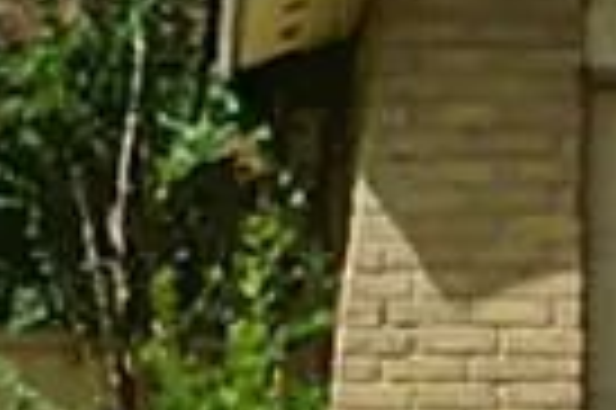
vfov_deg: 4.6
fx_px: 5127
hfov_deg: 6.9
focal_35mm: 300
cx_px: 346
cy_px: 426
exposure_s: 1/60
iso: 100
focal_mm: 15.1
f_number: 16
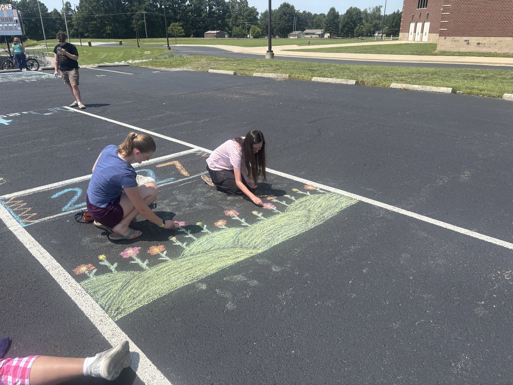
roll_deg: +0.2
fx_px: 385
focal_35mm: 26
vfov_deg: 53.1
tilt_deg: -22.5
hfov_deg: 67.3
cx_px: 256
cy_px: 192
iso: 50
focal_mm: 5.96
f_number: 1.6
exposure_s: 1/2639
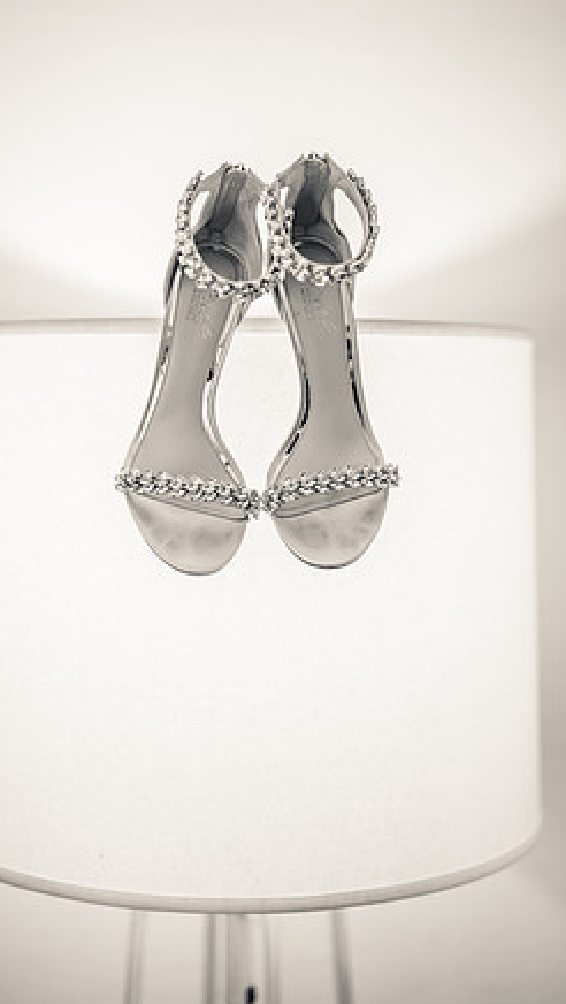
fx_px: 1437
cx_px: 239
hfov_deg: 22.3
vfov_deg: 38.5
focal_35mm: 54
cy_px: 488
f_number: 1.4
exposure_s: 1/400
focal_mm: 50
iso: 500
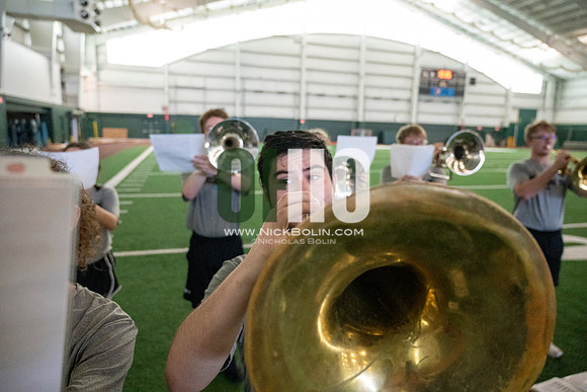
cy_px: 196
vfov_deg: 53.2
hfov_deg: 73.7
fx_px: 391
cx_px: 294
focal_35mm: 24
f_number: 4
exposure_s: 1/500
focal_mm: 24
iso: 10000
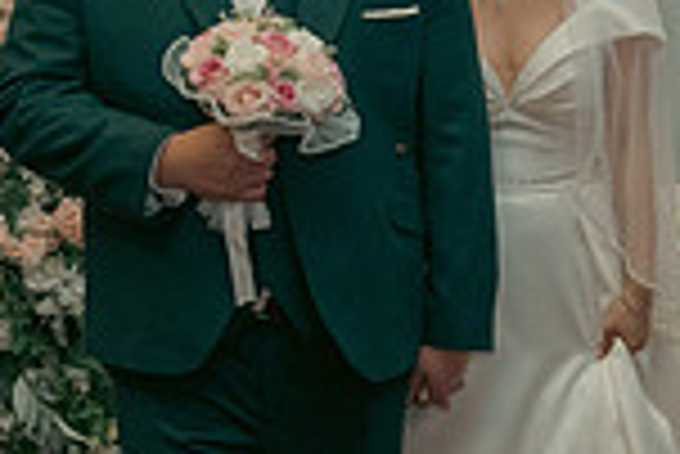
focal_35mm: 100
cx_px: 730
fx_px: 1891
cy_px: 335
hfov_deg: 19.6
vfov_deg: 13.7
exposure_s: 1/160
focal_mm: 26
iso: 2500
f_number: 3.5
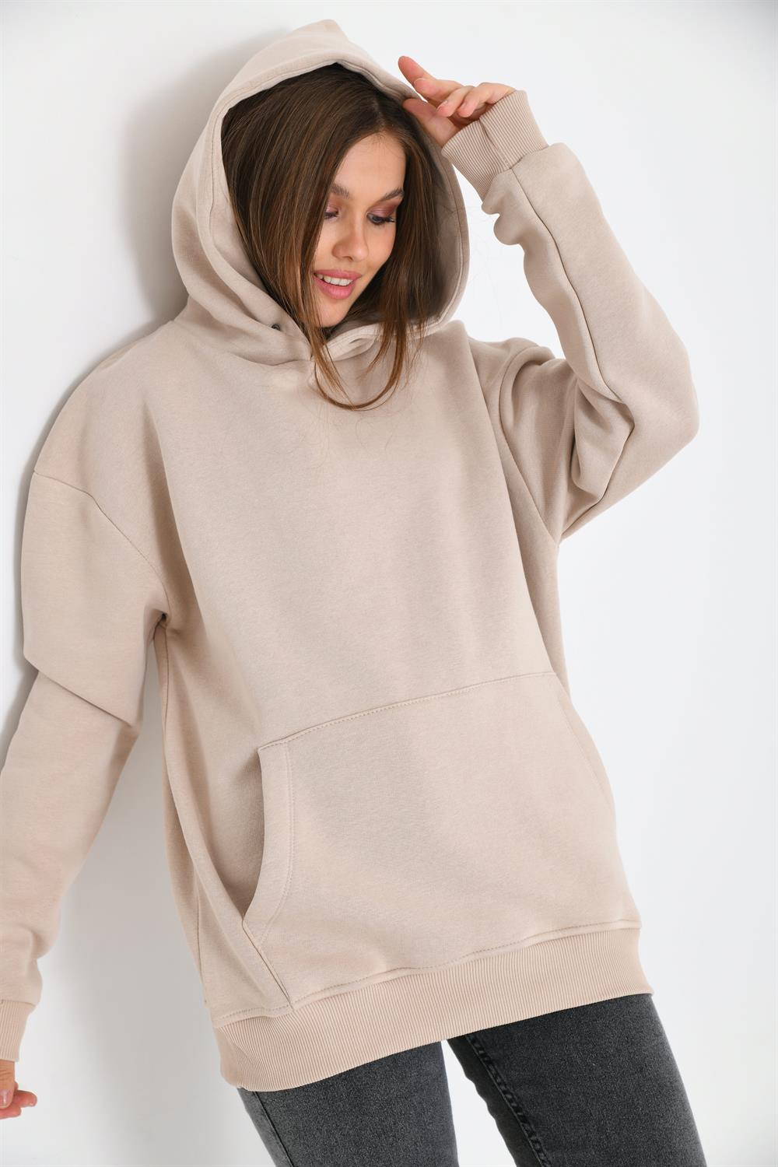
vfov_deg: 35.6
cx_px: 389
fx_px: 1815
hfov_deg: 24.2
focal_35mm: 56
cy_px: 584
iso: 100
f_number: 5.6
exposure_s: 1/125
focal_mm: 56
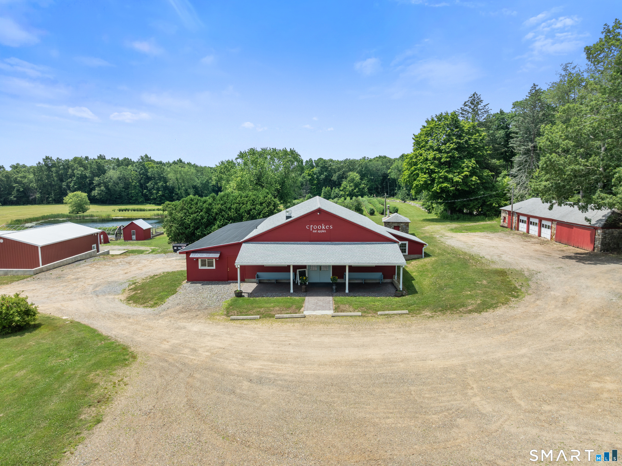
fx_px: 431
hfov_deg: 71.6
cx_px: 311
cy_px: 233
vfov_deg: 56.8
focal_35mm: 24
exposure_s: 1/2000
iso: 100
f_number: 2.8
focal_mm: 12.29
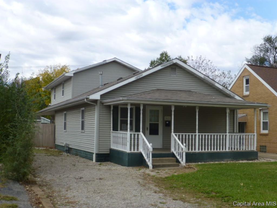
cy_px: 104
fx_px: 408
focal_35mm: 51
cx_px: 138
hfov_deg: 37.5
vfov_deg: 28.6
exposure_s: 1/500
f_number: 4.4
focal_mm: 9
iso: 100
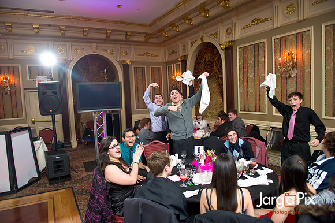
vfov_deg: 53.1
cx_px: 168
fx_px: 223
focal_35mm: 24
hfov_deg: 73.8
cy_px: 112
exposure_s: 1/125
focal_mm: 24
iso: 1600
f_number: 3.2
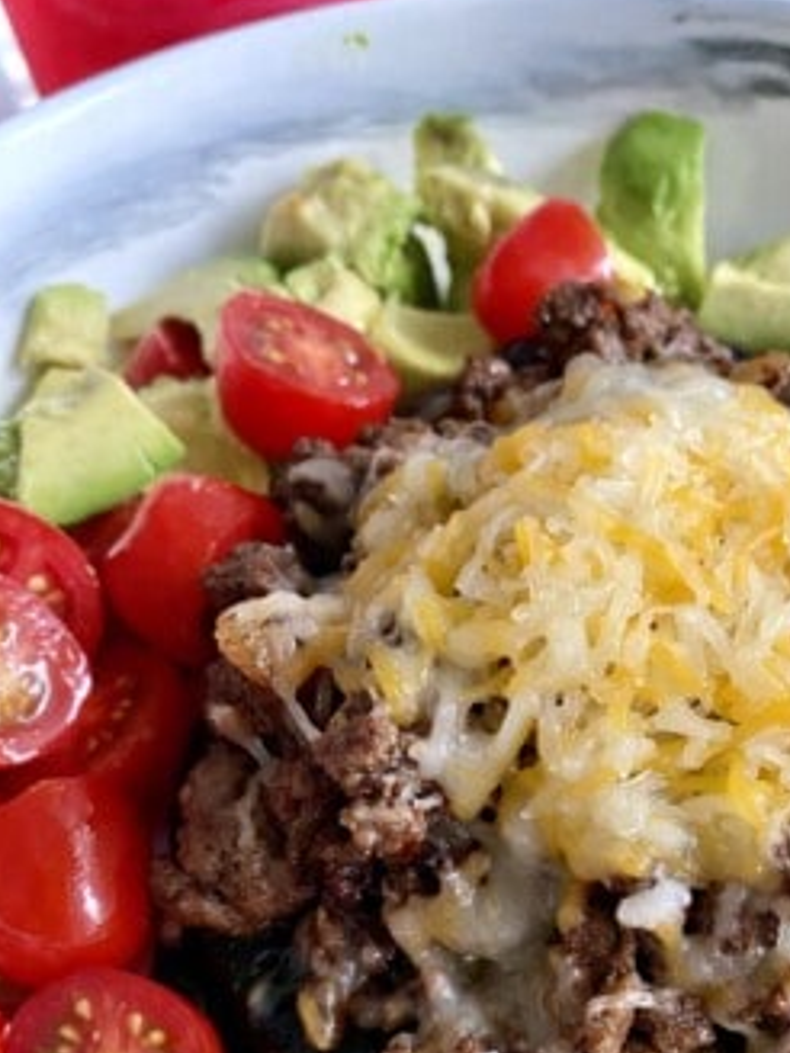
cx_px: 562
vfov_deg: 48.0
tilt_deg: -56.4
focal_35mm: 38
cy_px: 719
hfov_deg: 37.1
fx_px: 1156
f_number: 1.8
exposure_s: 1/41
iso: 500
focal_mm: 4.25
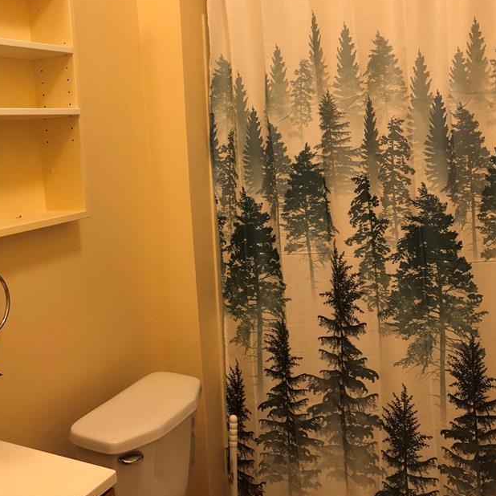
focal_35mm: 41
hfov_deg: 40.5
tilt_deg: -5.9
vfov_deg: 40.7
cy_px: 193
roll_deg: +3.4
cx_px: 170
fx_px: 665
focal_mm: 3.99
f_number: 1.8
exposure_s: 1/24
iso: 40
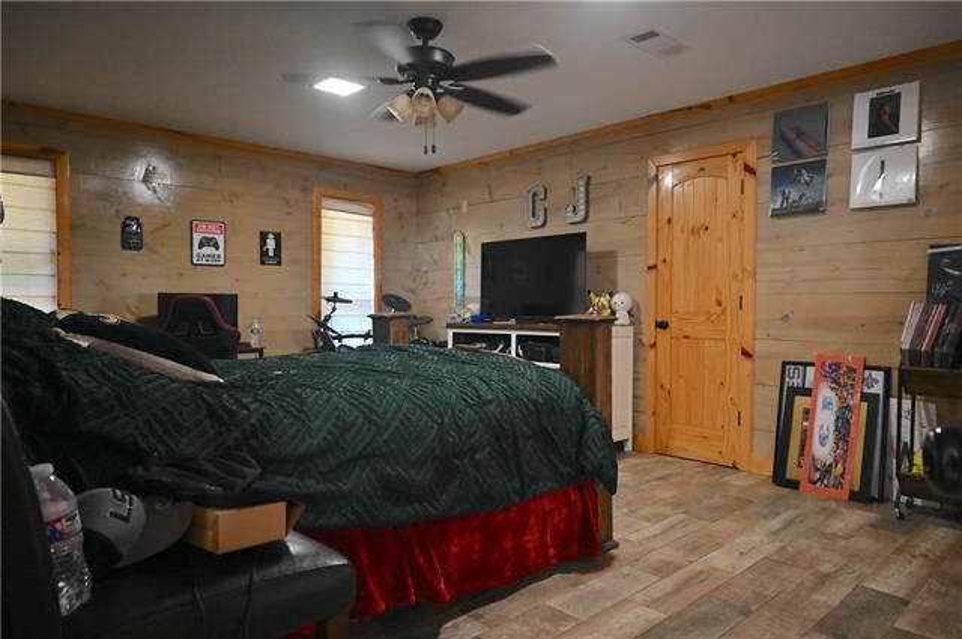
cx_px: 481
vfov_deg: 53.0
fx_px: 641
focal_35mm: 24
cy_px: 320
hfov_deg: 73.8
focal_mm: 24
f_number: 5
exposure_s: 1/50
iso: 2000
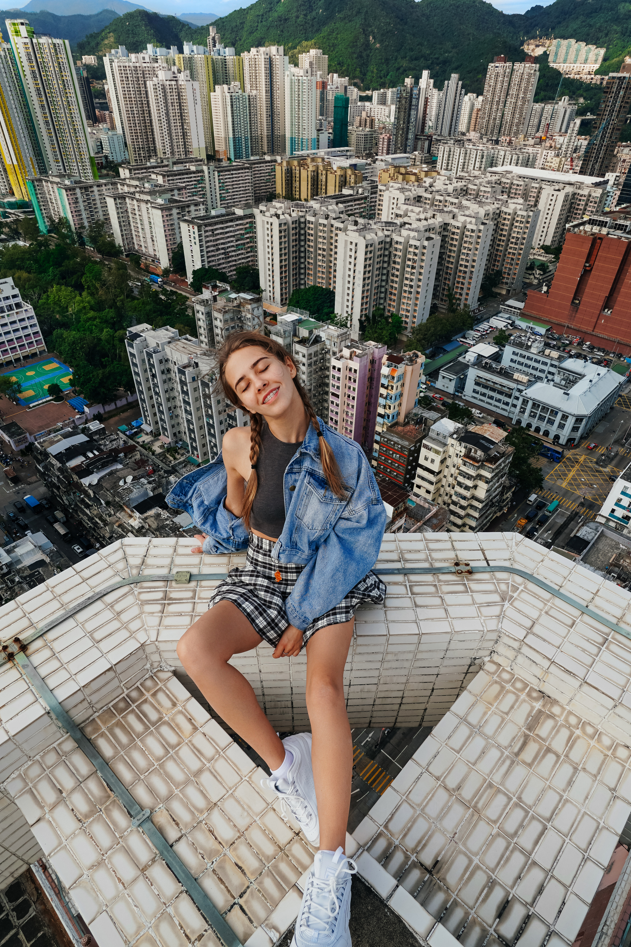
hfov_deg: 67.4
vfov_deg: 89.8
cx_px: 323
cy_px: 518
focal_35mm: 18
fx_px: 473
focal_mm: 10
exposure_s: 1/320
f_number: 8
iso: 125
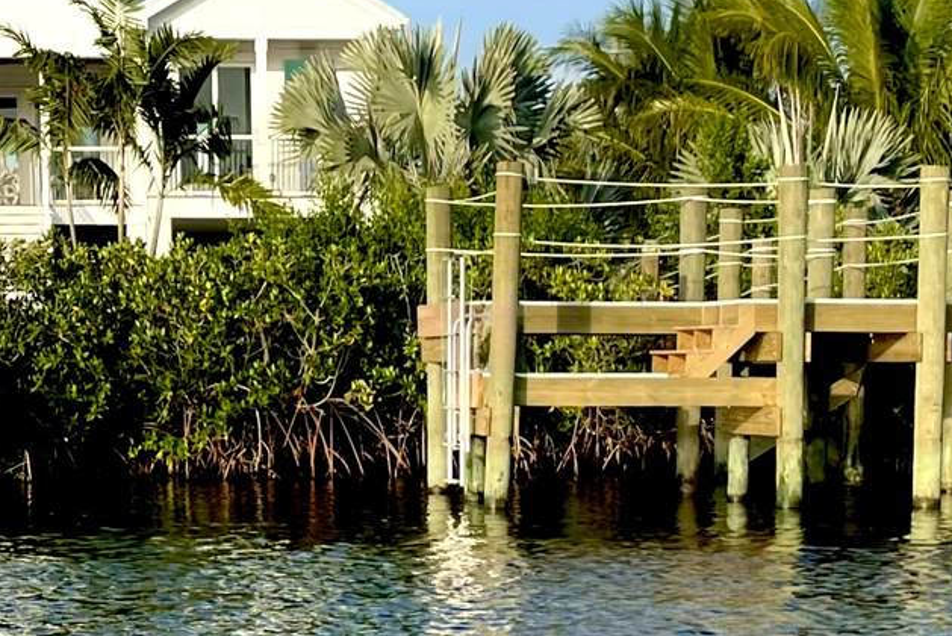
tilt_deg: +3.8
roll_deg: +1.5
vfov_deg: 24.0
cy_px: 79
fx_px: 1455
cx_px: 24
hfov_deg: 33.5
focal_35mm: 55
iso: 32
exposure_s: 1/2304
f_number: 1.6
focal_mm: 4.2
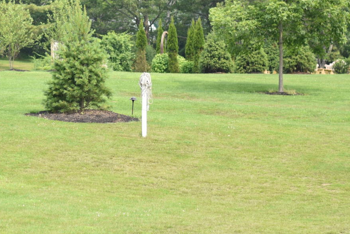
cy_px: 27
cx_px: 76
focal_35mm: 170
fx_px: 1654
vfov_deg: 8.1
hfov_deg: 12.0
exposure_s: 1/2000
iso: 100
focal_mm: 50
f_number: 1.8
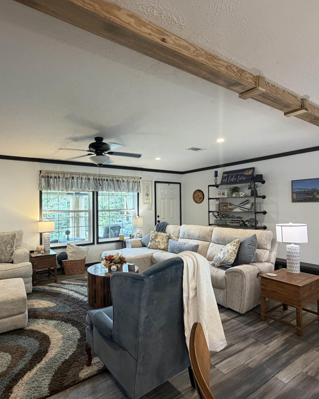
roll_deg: +0.7
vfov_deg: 83.3
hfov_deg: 70.0
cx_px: 125
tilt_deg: -0.2
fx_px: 224
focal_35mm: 19
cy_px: 205
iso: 320
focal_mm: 2.22
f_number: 2.2
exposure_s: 1/60
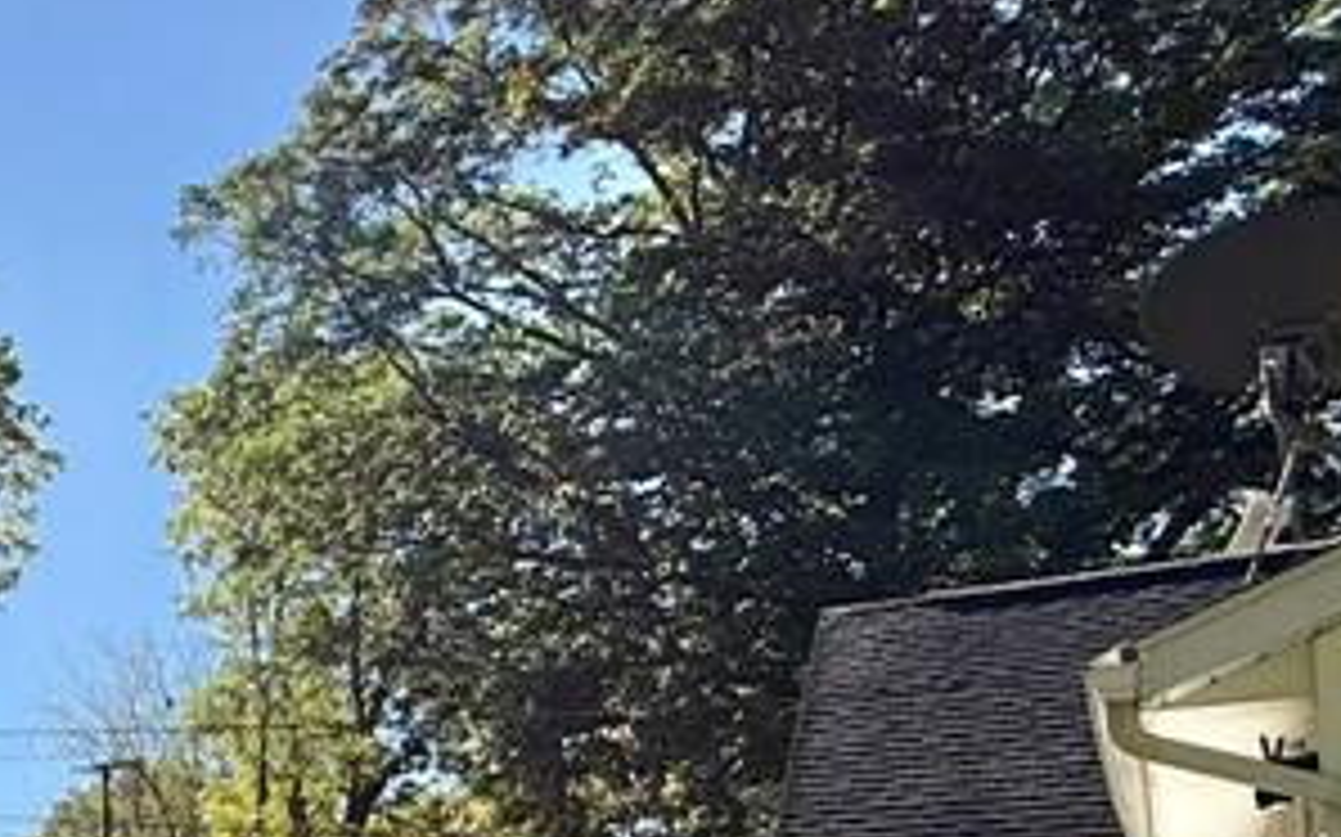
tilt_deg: +3.4
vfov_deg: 23.4
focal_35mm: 51
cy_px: 976
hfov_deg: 28.5
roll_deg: +0.5
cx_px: -590
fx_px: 1863
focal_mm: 2.22
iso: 64
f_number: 2.2
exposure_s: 1/2165
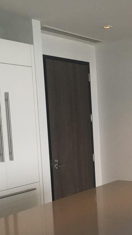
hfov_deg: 21.6
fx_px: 342
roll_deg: +2.9
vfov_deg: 37.5
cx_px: 105
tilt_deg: -4.6
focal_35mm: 55
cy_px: 151
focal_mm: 4.15
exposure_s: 1/40
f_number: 2.2
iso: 25
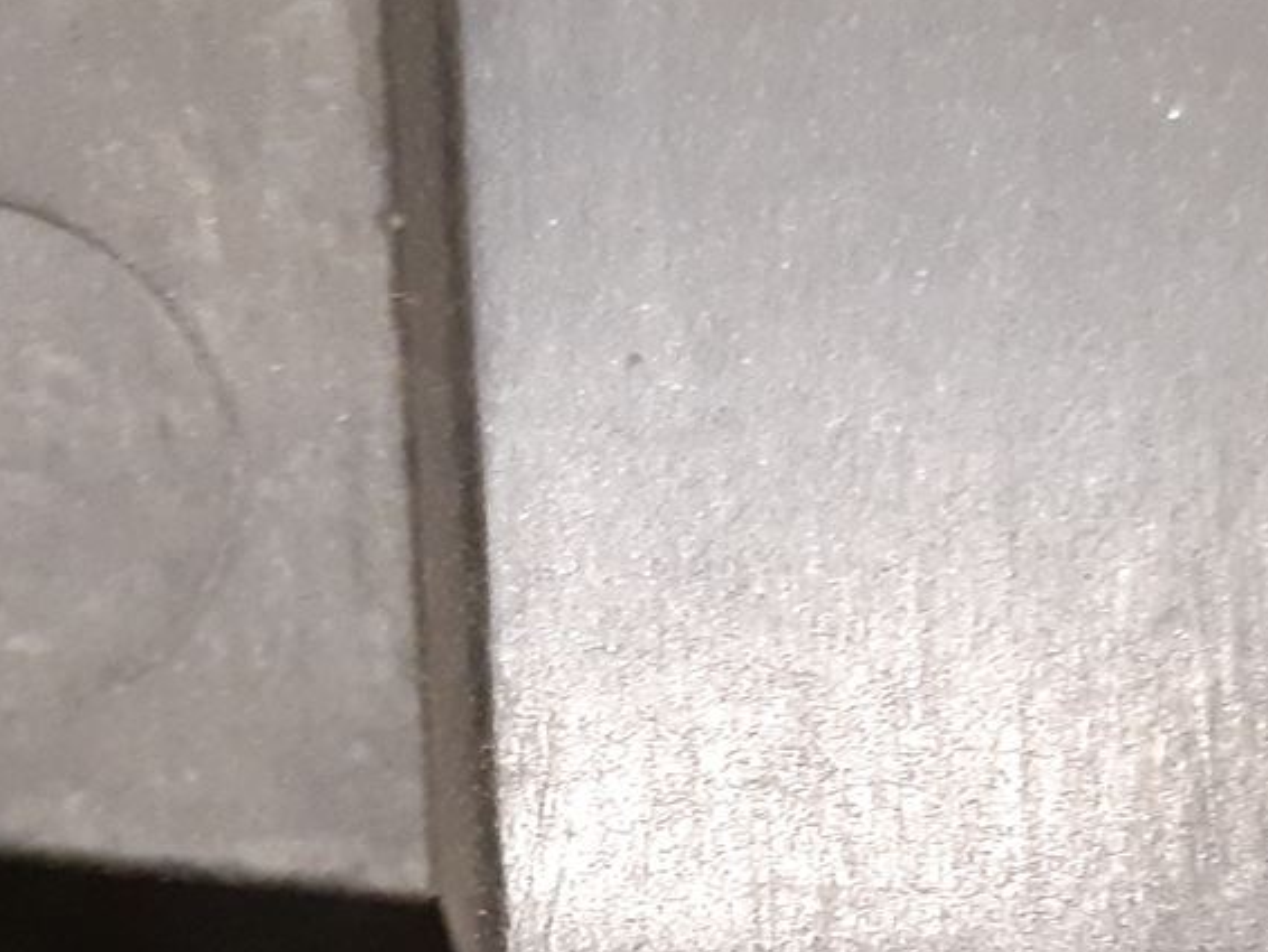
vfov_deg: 14.5
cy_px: 1490
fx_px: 3445
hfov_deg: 20.8
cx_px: 405
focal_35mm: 94
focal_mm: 3.93
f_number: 1.7
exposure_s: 1/25
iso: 320
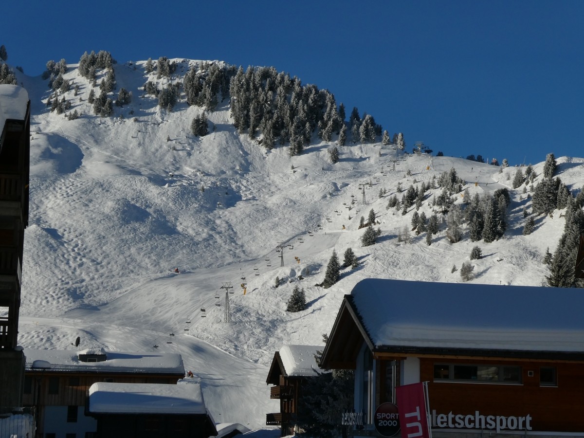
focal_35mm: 79
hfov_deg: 24.7
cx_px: 292
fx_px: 1333
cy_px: 219
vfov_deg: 18.7
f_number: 6.3
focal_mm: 14.1
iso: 80
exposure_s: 1/800
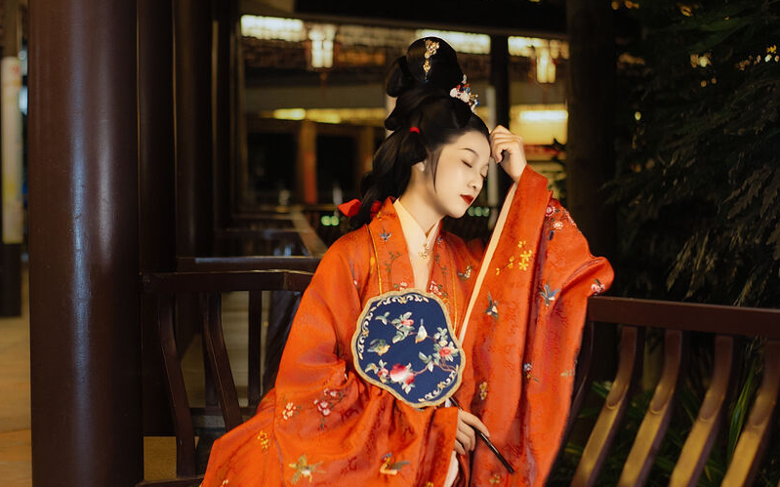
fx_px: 1594
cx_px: 340
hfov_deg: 27.5
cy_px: 244
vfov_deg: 17.4
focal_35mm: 75
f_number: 2.5
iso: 800
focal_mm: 50
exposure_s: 1/80
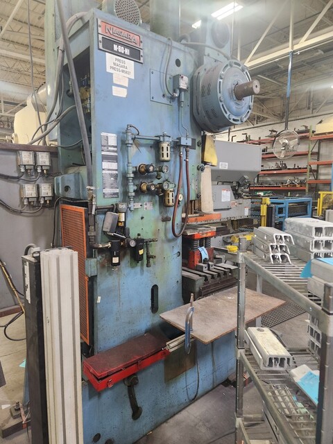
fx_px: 295
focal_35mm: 23
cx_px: 166
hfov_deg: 58.9
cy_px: 222
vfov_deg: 73.9
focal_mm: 5.4
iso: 800
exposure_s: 1/120
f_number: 1.8
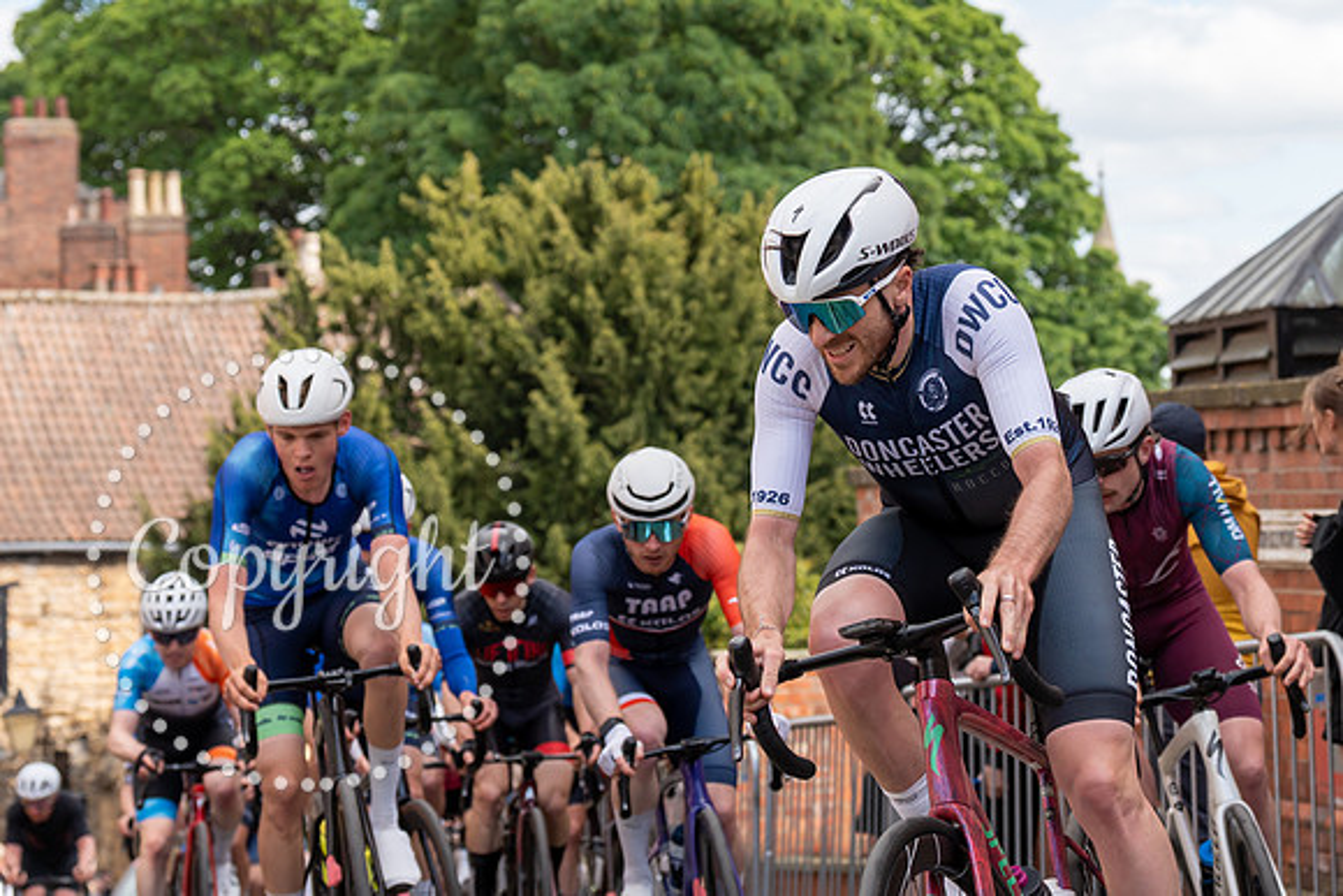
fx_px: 4319
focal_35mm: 116
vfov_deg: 11.8
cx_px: 1028
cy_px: 155
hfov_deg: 17.6
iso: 400
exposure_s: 1/1000
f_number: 5
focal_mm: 70
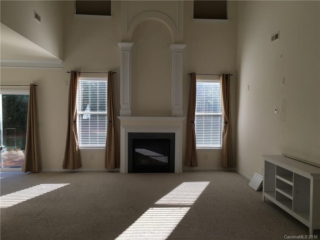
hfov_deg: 61.7
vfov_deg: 48.2
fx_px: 268
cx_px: 160
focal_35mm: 29
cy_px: 120
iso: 25
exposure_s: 1/264
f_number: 2.2
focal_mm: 4.15
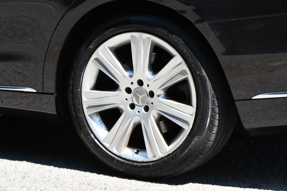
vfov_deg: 8.3
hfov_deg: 12.5
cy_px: 96
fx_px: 1315
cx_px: 144
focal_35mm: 165
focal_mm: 110
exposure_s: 1/250
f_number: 6.3
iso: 200
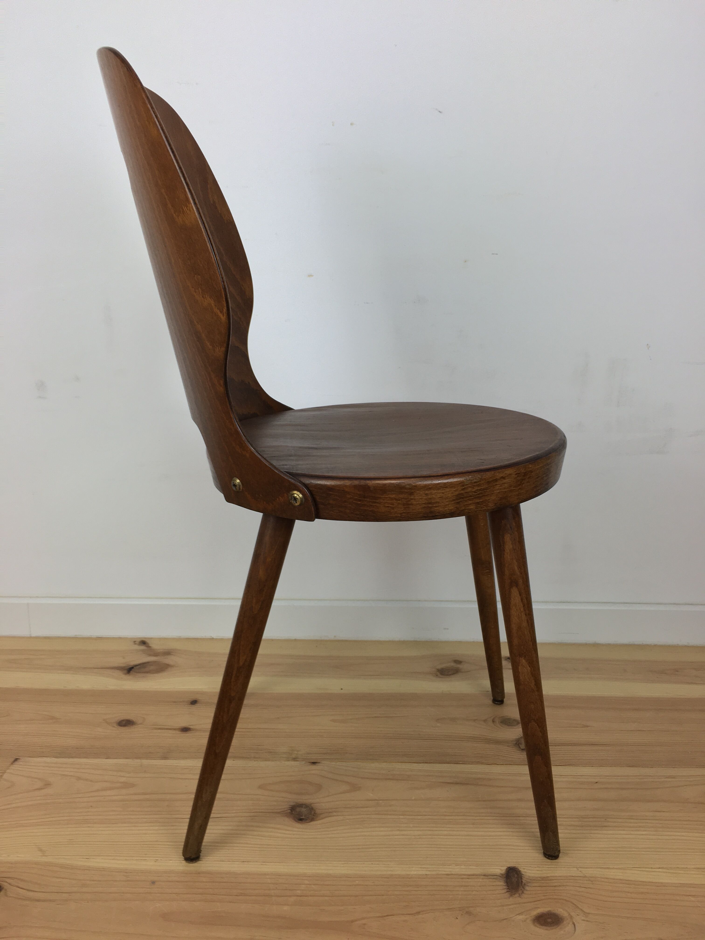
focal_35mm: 29
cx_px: 352
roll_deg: -0.4
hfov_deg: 48.2
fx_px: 787
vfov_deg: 61.7
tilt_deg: -13.8
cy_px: 470
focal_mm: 4.15
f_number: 2.2
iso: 25
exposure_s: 1/50
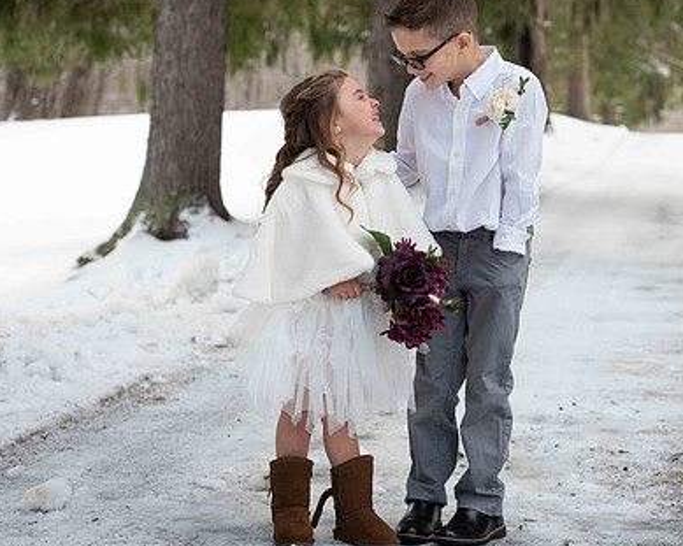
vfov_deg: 14.5
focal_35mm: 106
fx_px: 2142
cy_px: 215
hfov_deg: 18.0
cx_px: 476
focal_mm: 75
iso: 400
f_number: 4.5
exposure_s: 1/320
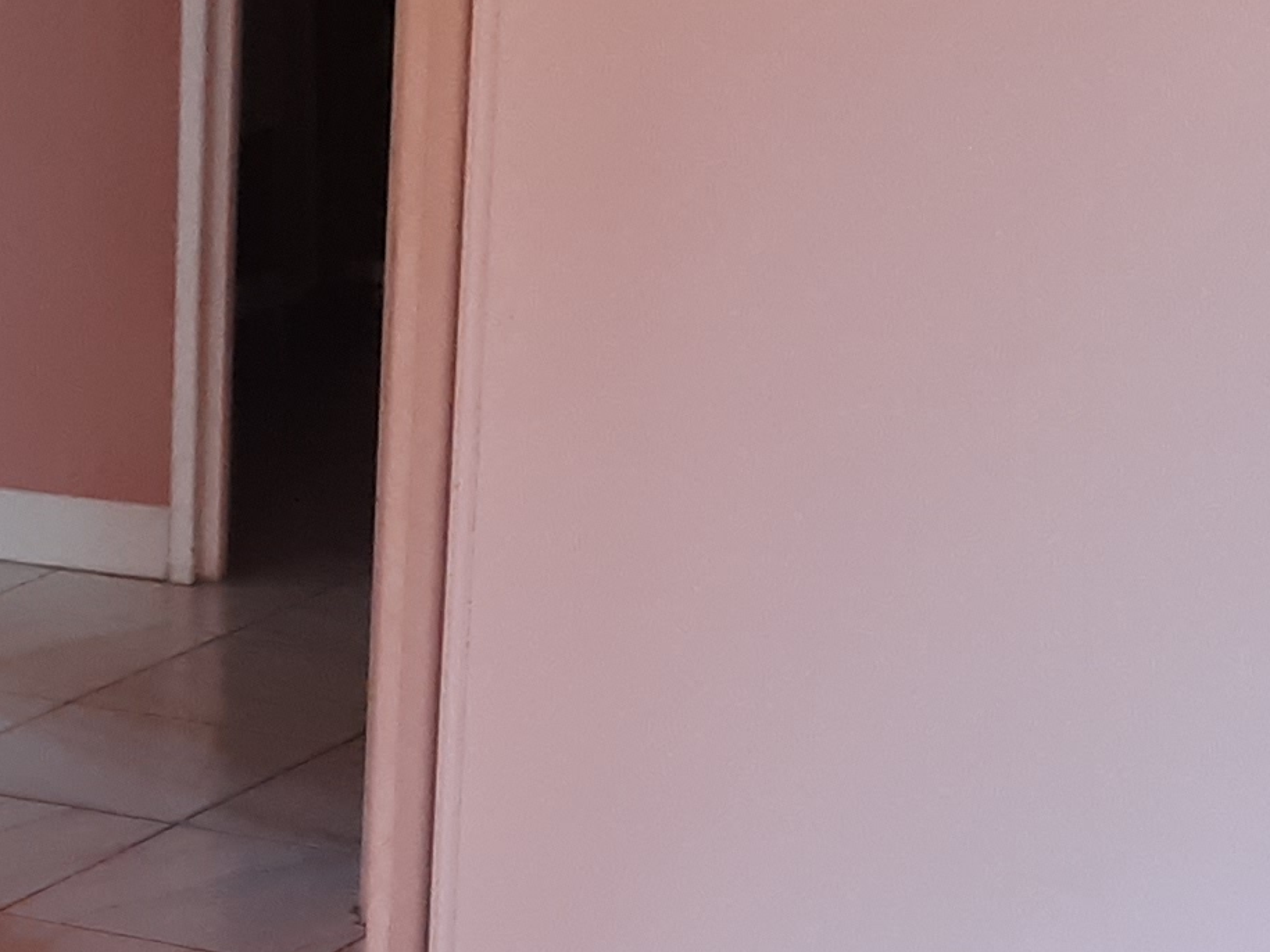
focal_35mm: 131
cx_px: -672
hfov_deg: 14.0
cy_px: 1275
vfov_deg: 11.0
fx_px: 4806
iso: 80
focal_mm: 3.92
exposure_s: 1/50
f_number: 1.7
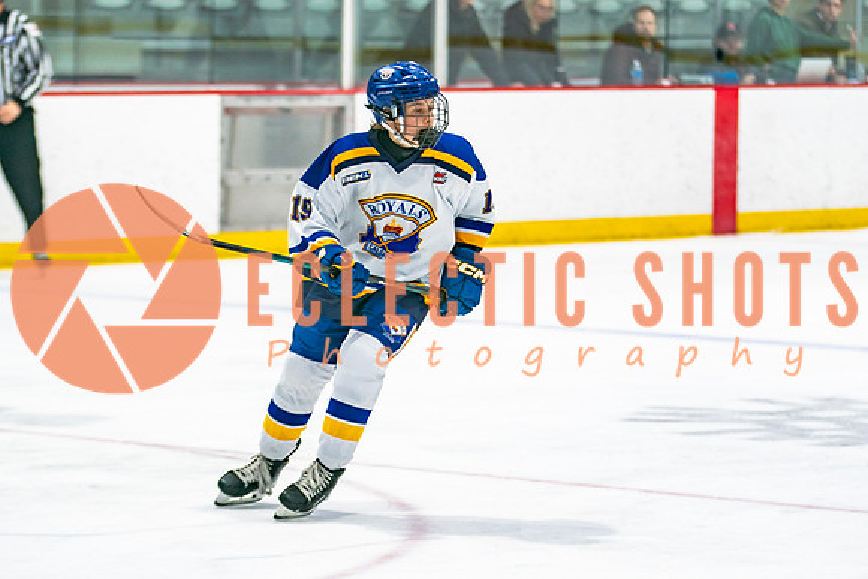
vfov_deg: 6.4
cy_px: 305
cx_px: 451
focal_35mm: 216
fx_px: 5205
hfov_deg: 9.5
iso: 320
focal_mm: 125
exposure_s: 1/640
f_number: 2.8
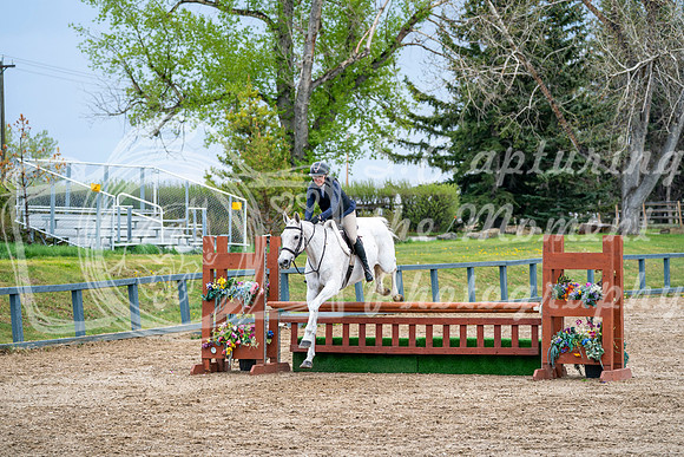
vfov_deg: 8.8
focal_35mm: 156
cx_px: 342
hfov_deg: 13.2
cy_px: 228
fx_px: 2965
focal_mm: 156
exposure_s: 1/1250
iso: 500
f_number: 5.6
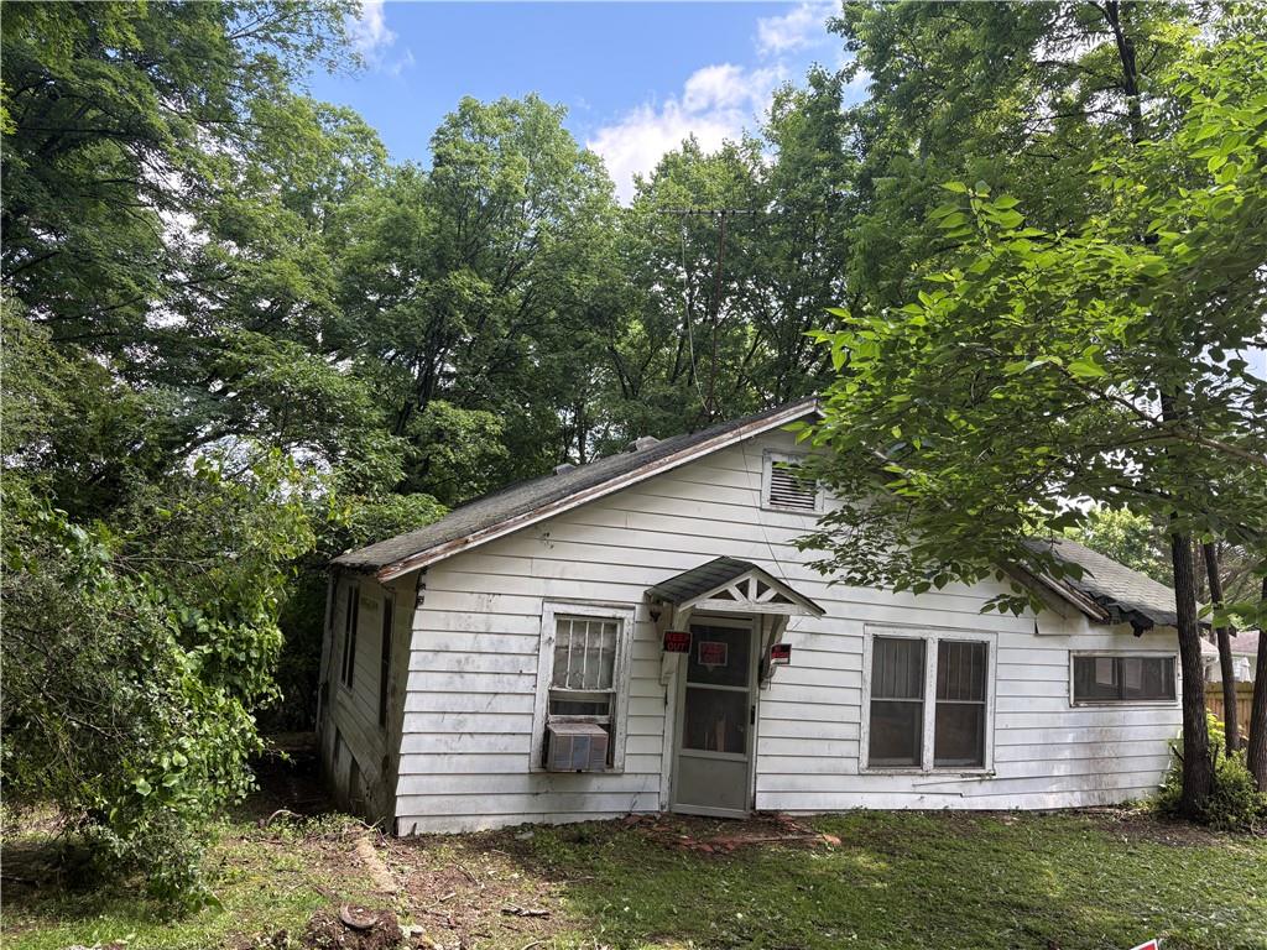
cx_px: 634
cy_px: 475
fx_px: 952
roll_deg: -3.2
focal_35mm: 26
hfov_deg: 67.3
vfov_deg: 53.1
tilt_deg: +7.6
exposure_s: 1/641
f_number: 1.6
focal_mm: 5.96
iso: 64
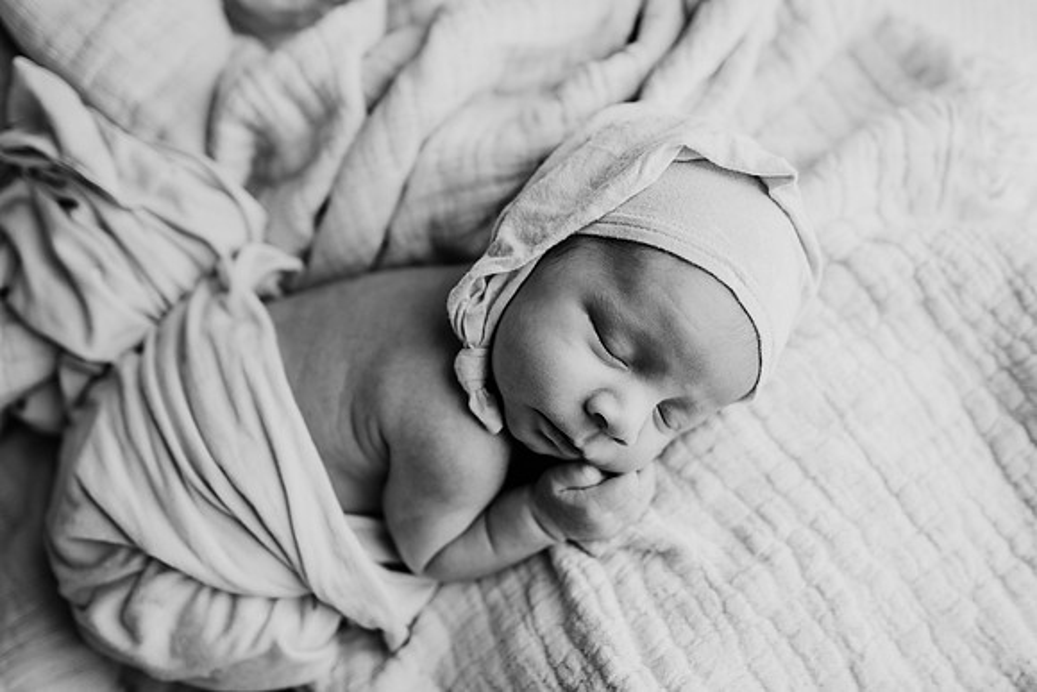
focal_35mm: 28
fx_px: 798
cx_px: 563
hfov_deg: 65.9
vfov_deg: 46.9
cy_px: 341
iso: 100
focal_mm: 24
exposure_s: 1/160
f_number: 2.5
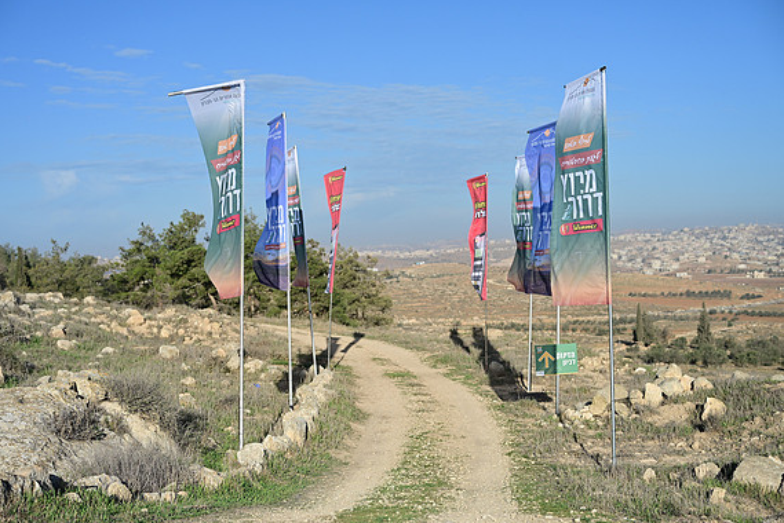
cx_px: 386
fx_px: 1155
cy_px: 261
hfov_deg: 37.5
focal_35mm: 53
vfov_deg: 25.5
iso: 100
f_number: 3.2
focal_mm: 52
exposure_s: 1/2500
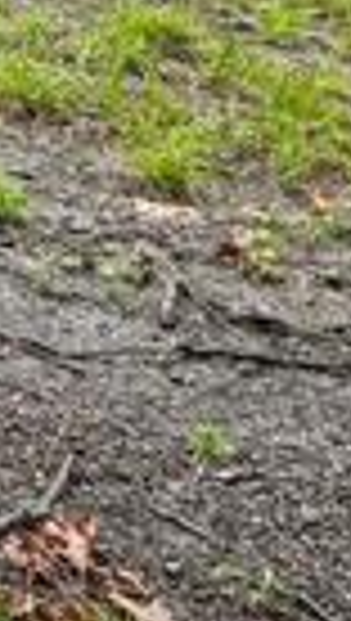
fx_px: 2044
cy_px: -648
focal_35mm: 124
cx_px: -1341
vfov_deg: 14.2
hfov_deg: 6.3
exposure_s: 1/30
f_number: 9
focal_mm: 16
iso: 125
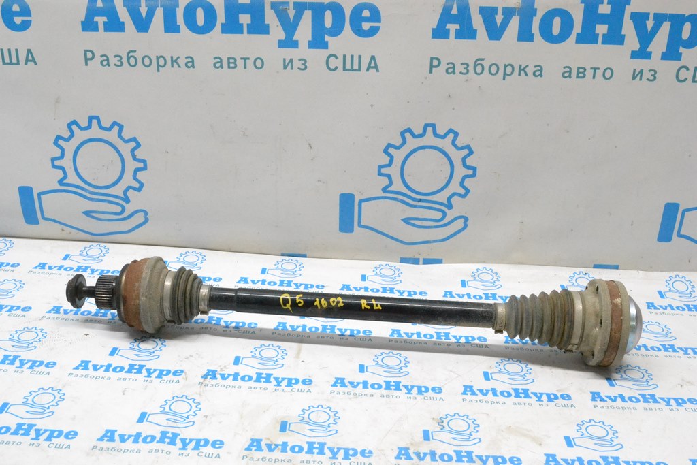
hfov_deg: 49.5
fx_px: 755
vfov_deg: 34.2
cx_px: 348
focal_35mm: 39
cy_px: 232
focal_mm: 26
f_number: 13
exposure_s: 1/100
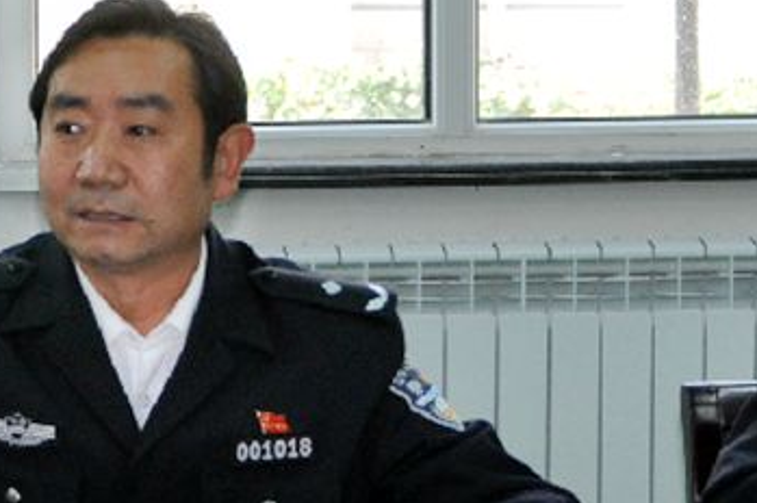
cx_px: 134
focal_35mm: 80
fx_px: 1678
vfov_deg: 17.0
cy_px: 350
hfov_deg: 24.9
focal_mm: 31
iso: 640
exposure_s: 1/200
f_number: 4.5
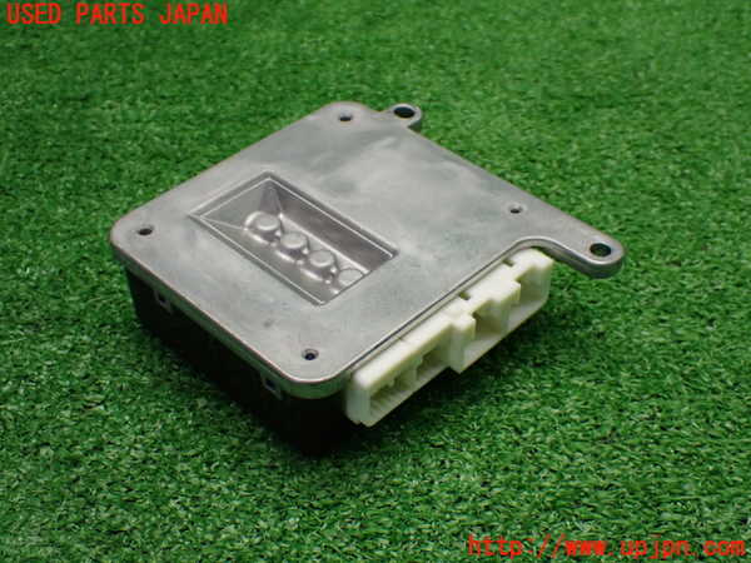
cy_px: 282
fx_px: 1020
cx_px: 376
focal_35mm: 47
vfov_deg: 30.9
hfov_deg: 40.4
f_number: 3.1
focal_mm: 8.4
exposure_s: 1/160
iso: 800
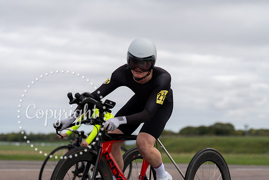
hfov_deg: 23.4
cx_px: 134
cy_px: 90
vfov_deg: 15.7
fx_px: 650
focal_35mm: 87
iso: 125
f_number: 3.5
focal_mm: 87
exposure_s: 1/1000
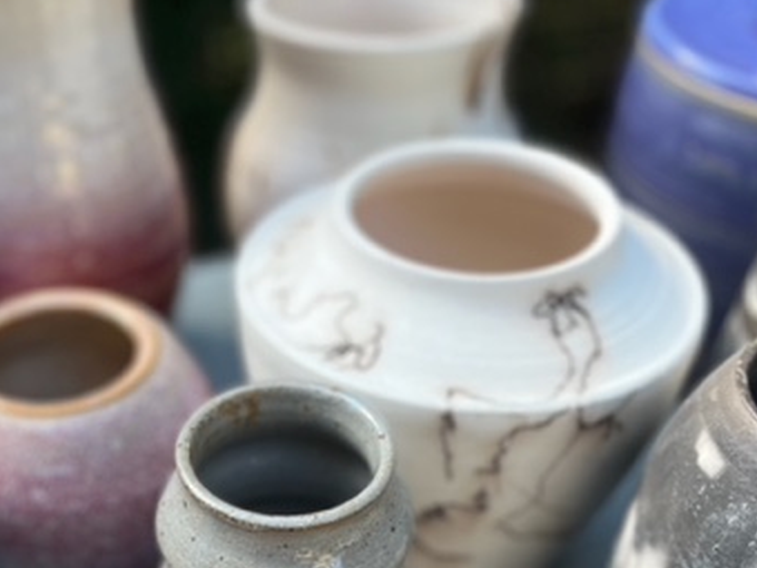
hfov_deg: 38.4
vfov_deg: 28.6
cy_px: 499
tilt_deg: -43.4
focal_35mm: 49
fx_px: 1072
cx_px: 245
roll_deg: +0.9
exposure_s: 1/221
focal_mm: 5.1
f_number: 1.6
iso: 40
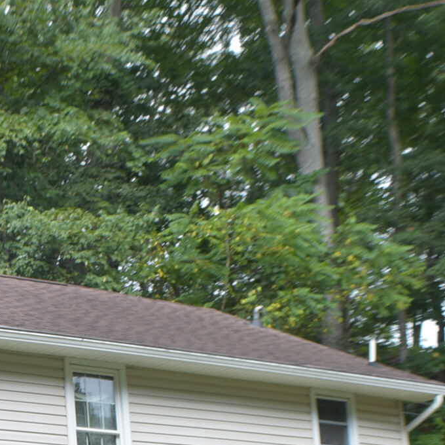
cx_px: -146
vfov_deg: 11.7
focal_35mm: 146
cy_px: 554
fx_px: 2123
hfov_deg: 11.6
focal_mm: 26
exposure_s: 1/40
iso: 110
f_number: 6.3
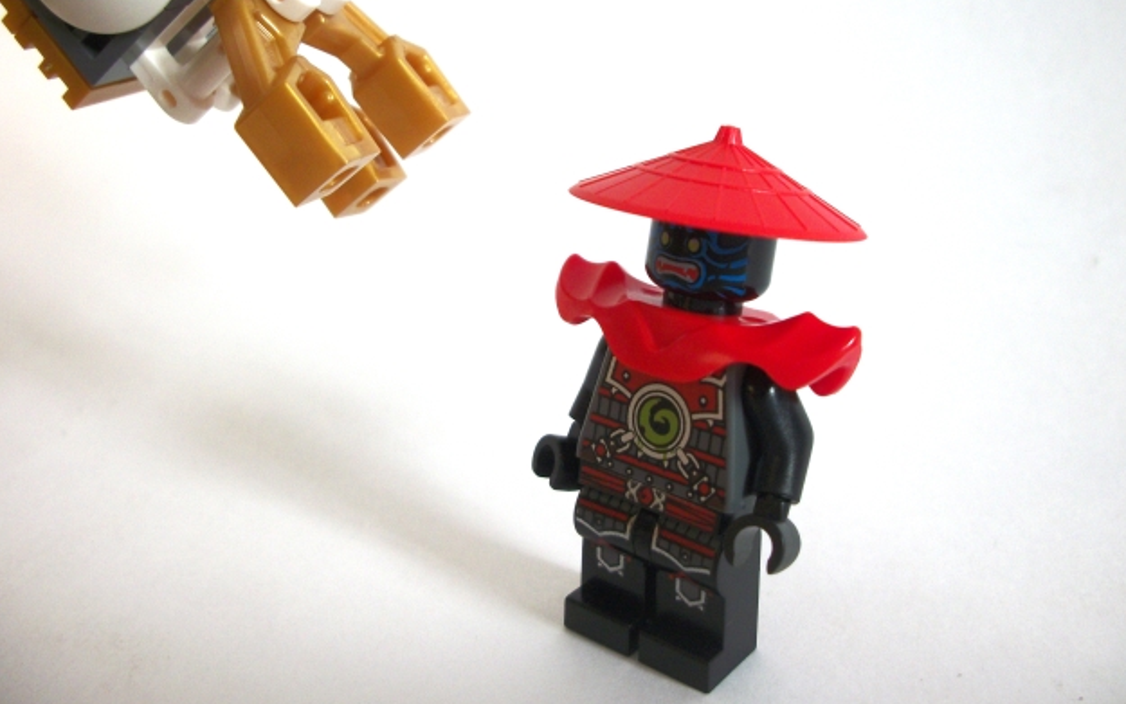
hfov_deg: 51.5
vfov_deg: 33.6
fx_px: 1166
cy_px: 355
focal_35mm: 38
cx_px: 555
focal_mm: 6.3
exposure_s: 1/20
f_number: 3.1
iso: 160
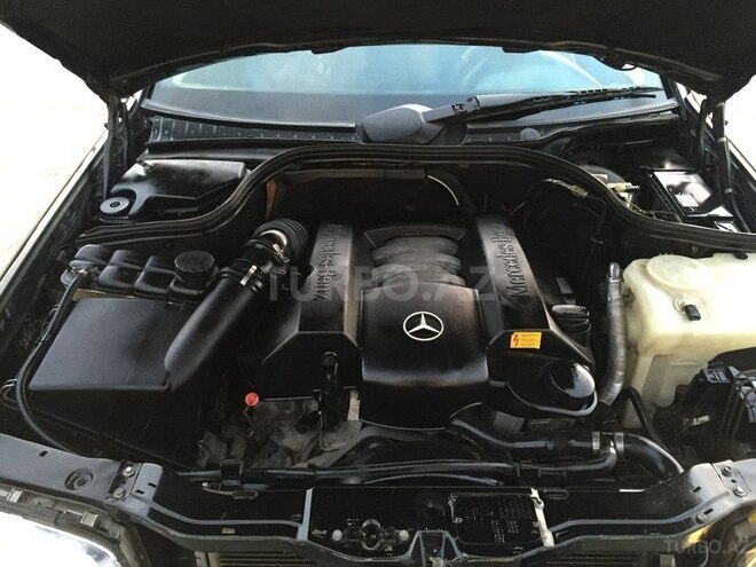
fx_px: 633
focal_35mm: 29
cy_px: 284
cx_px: 378
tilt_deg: -32.5
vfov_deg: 48.2
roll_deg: +1.0
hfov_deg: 61.7
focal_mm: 4.15
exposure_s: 1/33
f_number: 2.2
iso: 250
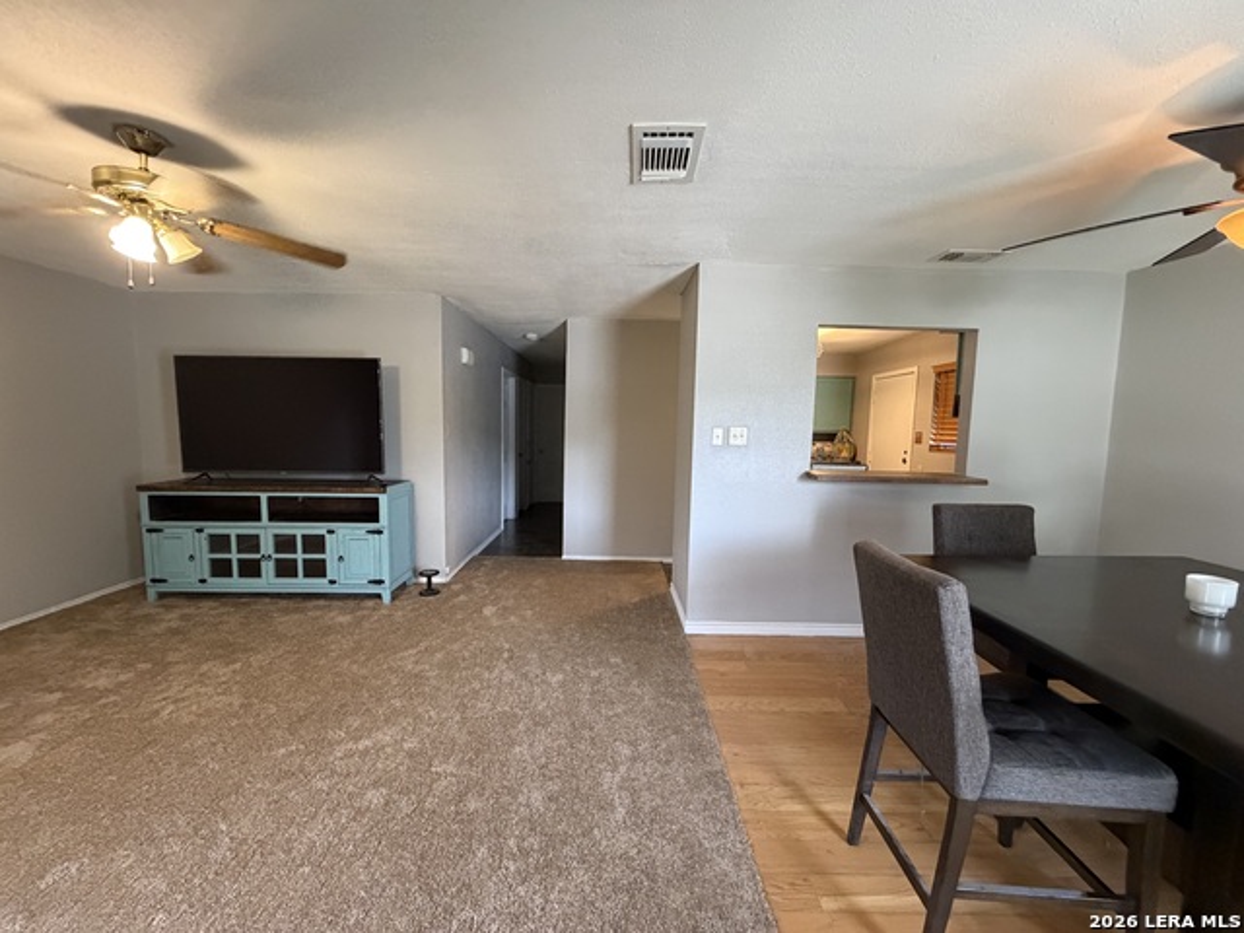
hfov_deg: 102.1
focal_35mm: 14
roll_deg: -1.3
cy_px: 466
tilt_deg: -5.8
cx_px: 622
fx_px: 503
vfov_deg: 85.7
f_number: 2.2
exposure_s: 1/60
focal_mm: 2.22
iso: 640
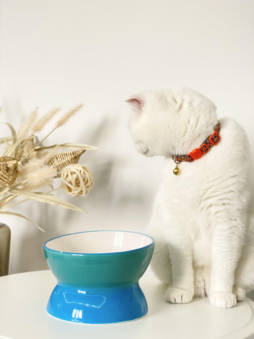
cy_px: 170
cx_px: 127
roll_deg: -2.6
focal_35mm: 52
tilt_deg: +0.6
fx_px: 509
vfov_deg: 36.8
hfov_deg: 28.0
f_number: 2
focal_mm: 6
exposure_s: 1/60
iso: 320
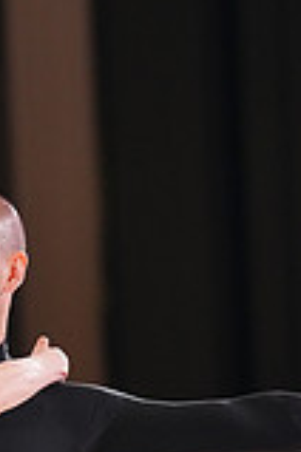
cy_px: 563
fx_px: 9167
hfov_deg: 1.9
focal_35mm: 731
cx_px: -138
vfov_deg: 2.8
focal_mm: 200
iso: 3200
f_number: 2.8
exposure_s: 1/640
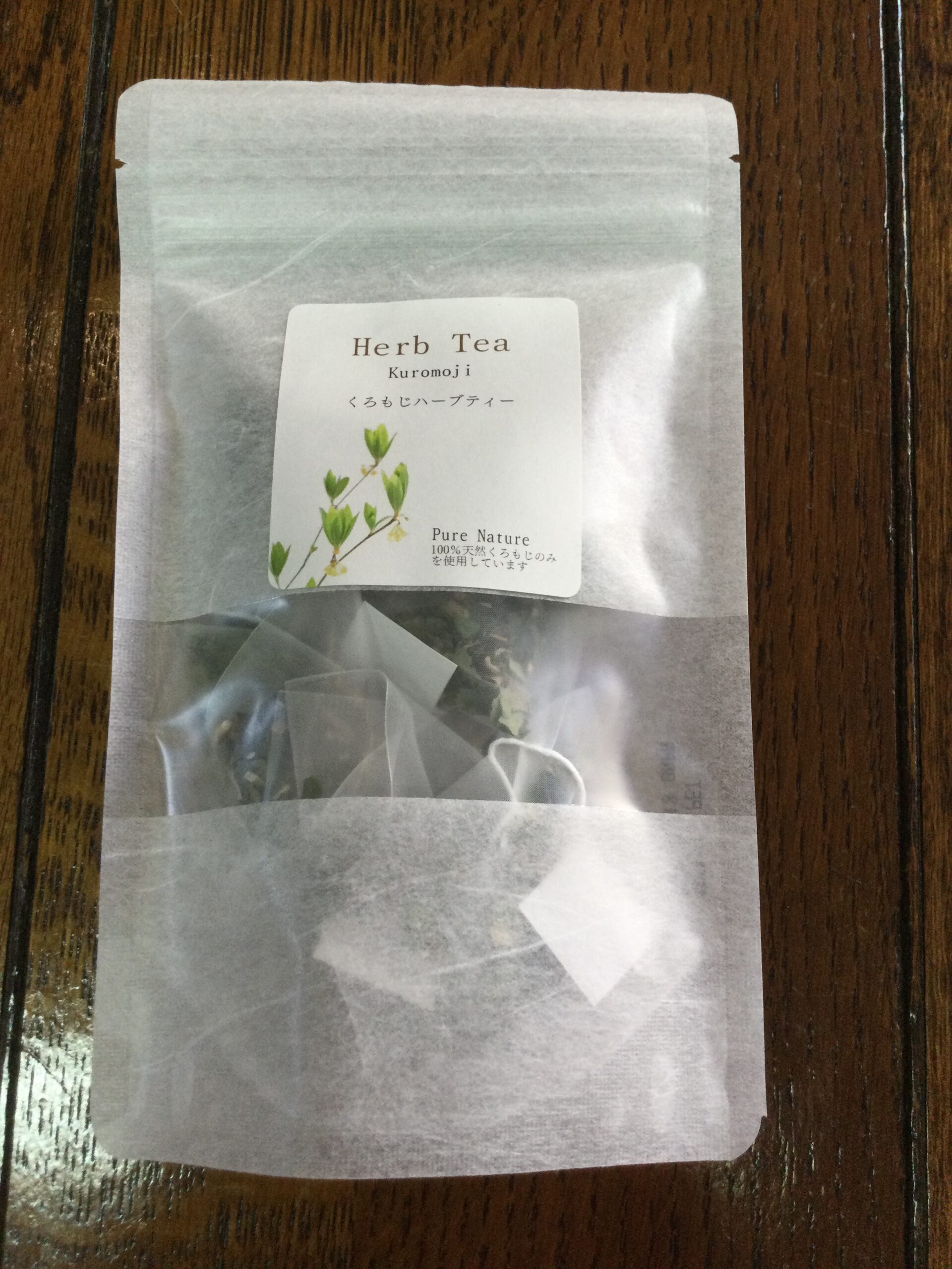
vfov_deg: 58.4
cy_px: 634
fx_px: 1137
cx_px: 476
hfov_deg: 45.4
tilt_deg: -80.1
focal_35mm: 31
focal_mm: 3.3
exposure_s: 1/30
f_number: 2.4
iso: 80
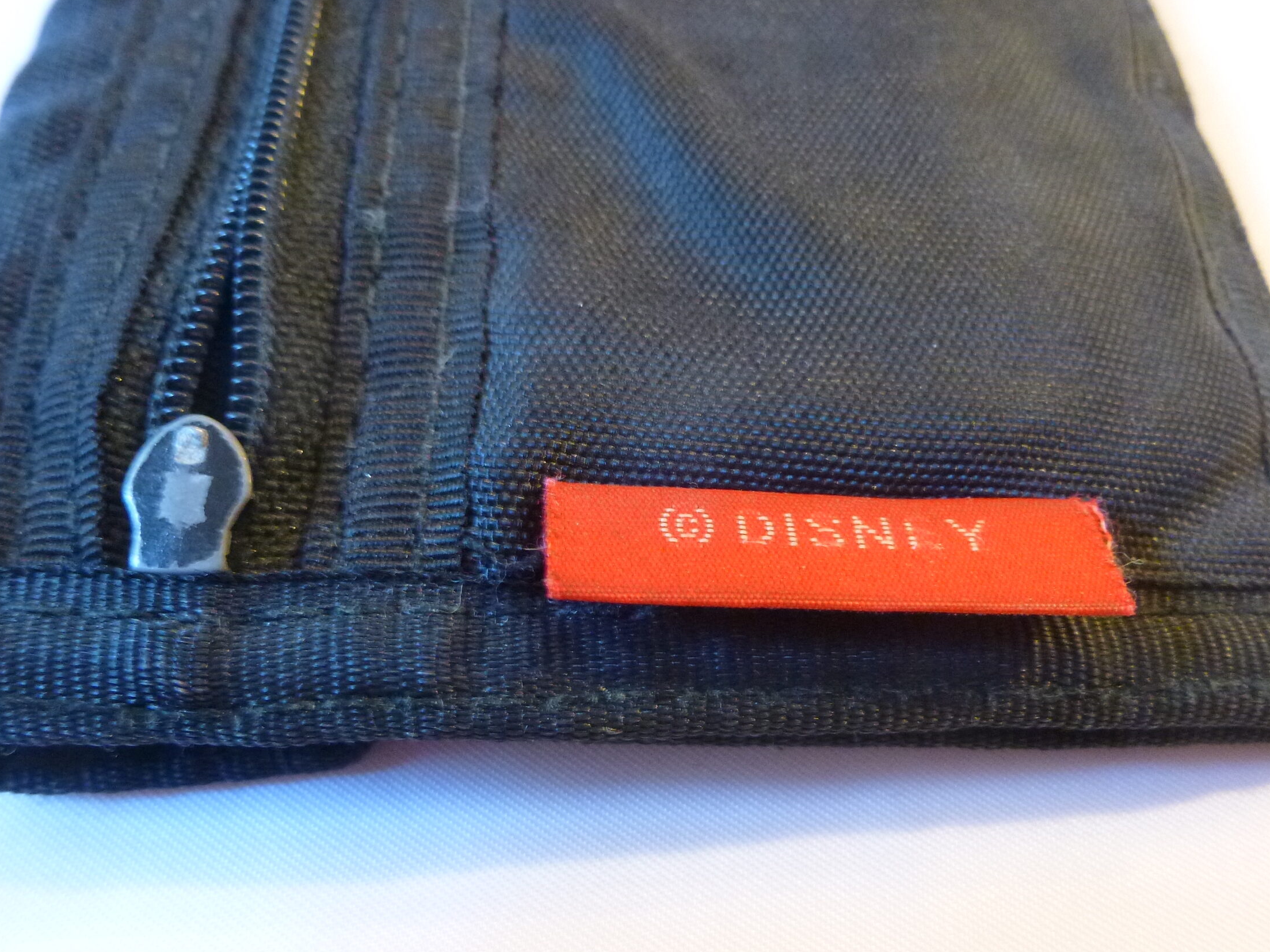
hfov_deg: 61.7
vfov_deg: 48.2
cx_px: 650
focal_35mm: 29
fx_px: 1064
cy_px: 498
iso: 400
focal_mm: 4.5
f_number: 3.1
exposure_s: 1/8
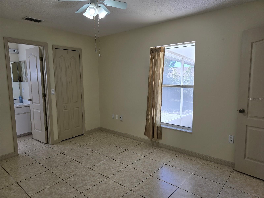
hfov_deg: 73.9
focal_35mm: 23
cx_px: 132
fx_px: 175
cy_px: 99
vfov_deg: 58.9
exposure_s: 1/120
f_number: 1.7
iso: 40
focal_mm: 6.3
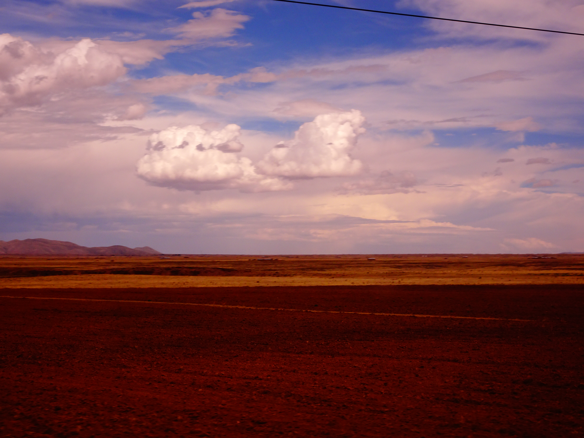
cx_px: 292
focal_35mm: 73
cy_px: 219
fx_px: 1232
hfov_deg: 26.7
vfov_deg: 20.2
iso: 80
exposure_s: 1/200
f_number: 5
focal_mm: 12.42
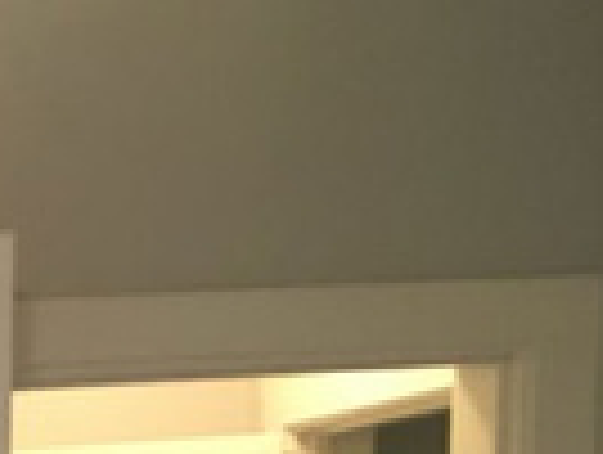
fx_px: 2408
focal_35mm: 138
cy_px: 998
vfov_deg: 9.8
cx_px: -778
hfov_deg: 11.9
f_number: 2.2
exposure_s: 1/30
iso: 100
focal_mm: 4.15
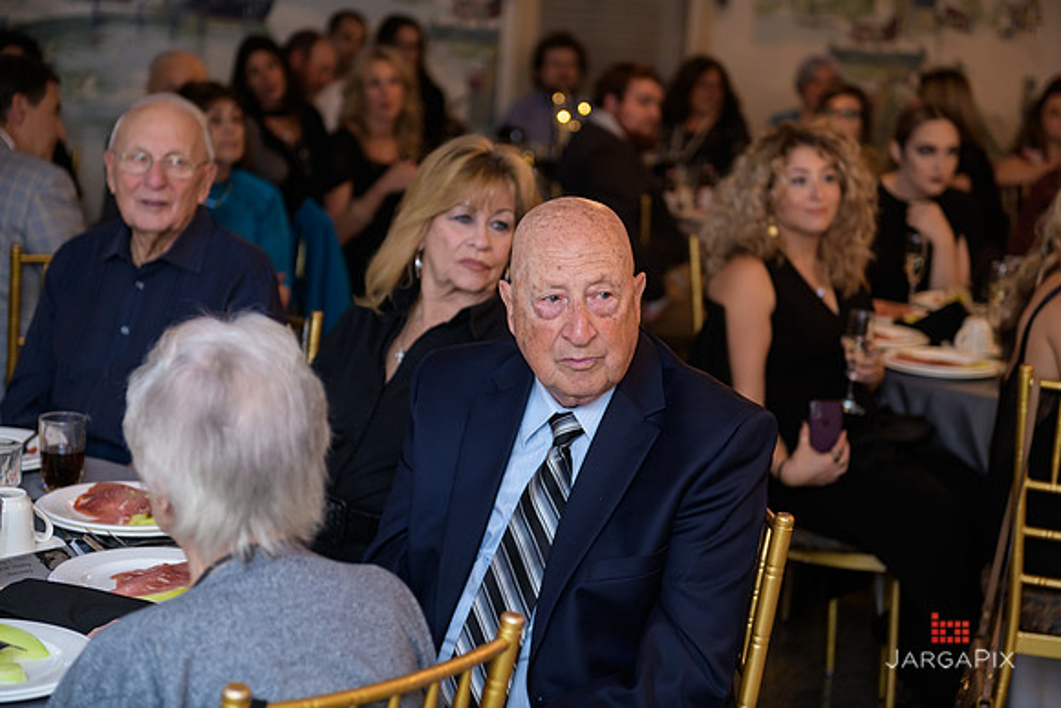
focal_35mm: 70
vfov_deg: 19.5
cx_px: 530
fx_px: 2063
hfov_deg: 28.8
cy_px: 354
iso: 800
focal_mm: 70
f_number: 3.2
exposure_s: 1/125
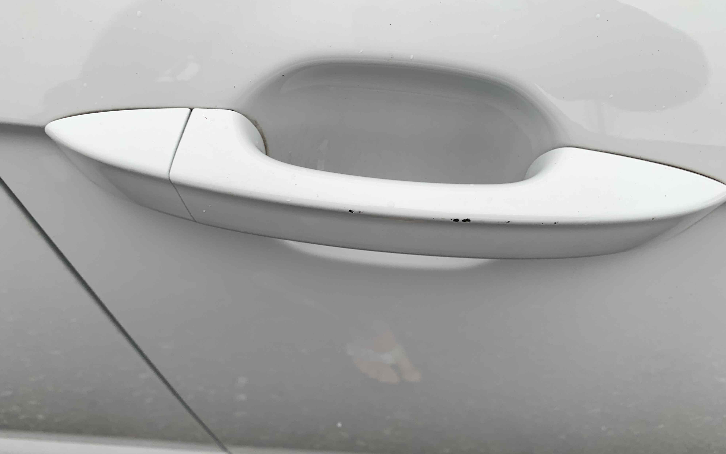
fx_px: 554
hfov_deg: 66.5
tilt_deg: -56.4
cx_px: 360
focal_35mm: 28
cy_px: 242
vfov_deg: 44.5
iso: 25
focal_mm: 4.25
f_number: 1.8
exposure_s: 1/140
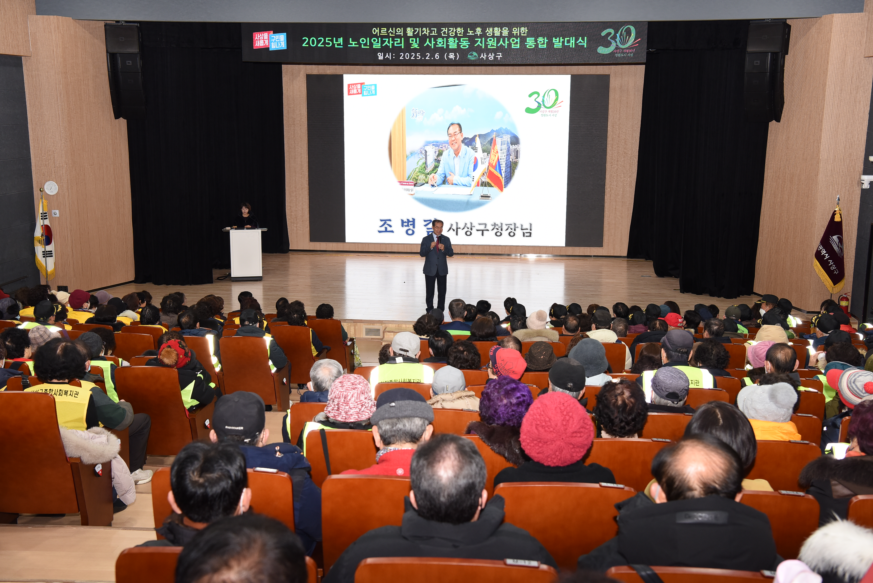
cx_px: 436
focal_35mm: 44
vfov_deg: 30.5
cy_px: 292
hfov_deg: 44.5
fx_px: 1067
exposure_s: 1/60
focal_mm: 44
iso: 800
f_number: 7.1
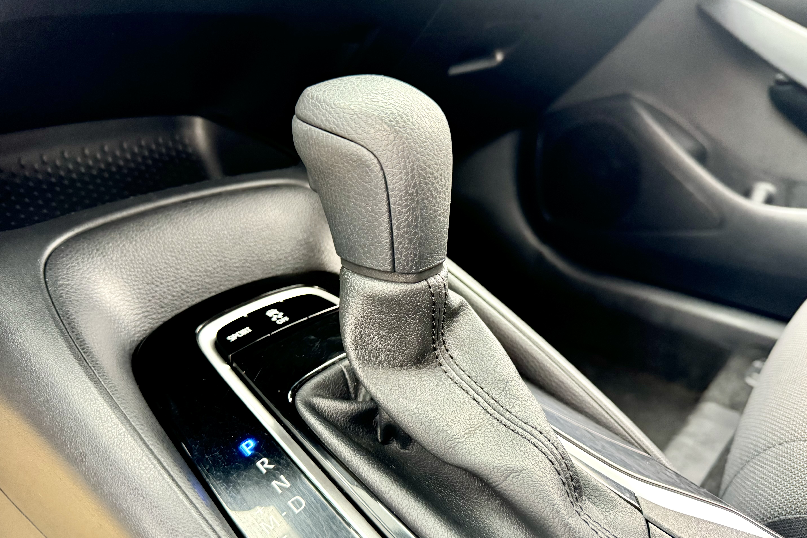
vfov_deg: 51.2
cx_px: 403
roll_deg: -1.9
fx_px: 560
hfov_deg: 71.5
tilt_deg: -25.5
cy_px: 289
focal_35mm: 25
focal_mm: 6.76
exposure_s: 1/50
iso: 800
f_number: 1.78
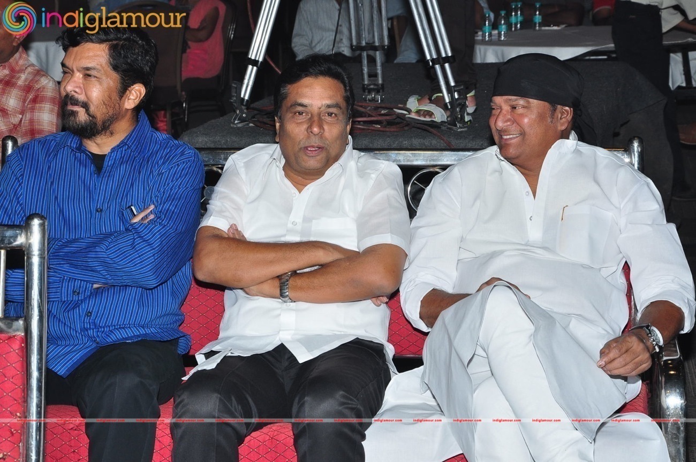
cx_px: 348
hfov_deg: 21.9
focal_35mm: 93
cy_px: 231
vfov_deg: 14.7
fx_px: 1796
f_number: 9
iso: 400
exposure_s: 1/125
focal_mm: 62
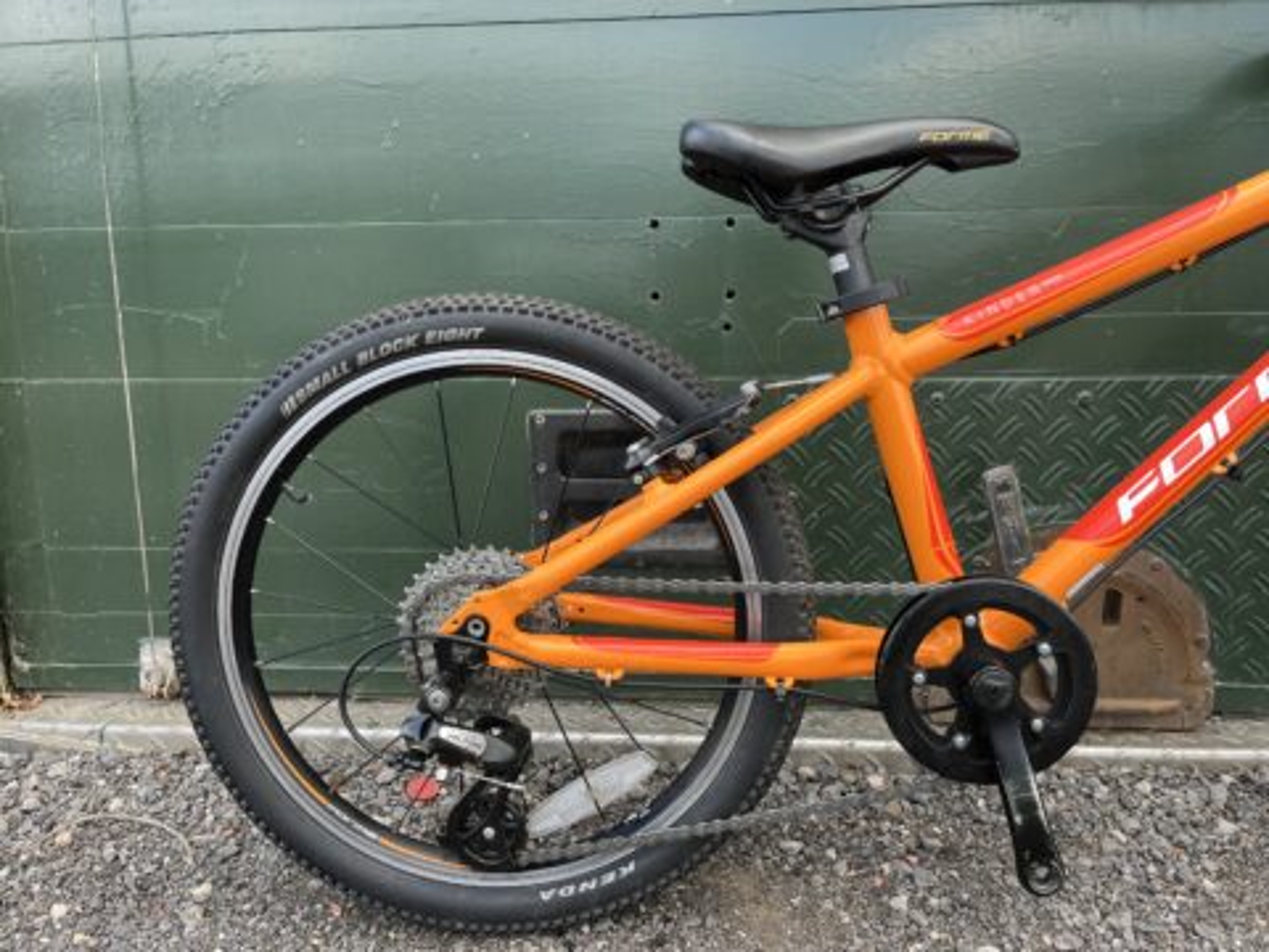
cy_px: 476
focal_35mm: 26
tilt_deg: -12.1
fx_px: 953
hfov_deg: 67.3
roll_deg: +2.1
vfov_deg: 53.1
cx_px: 634
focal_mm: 5.1
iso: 40
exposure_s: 1/260
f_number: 1.6
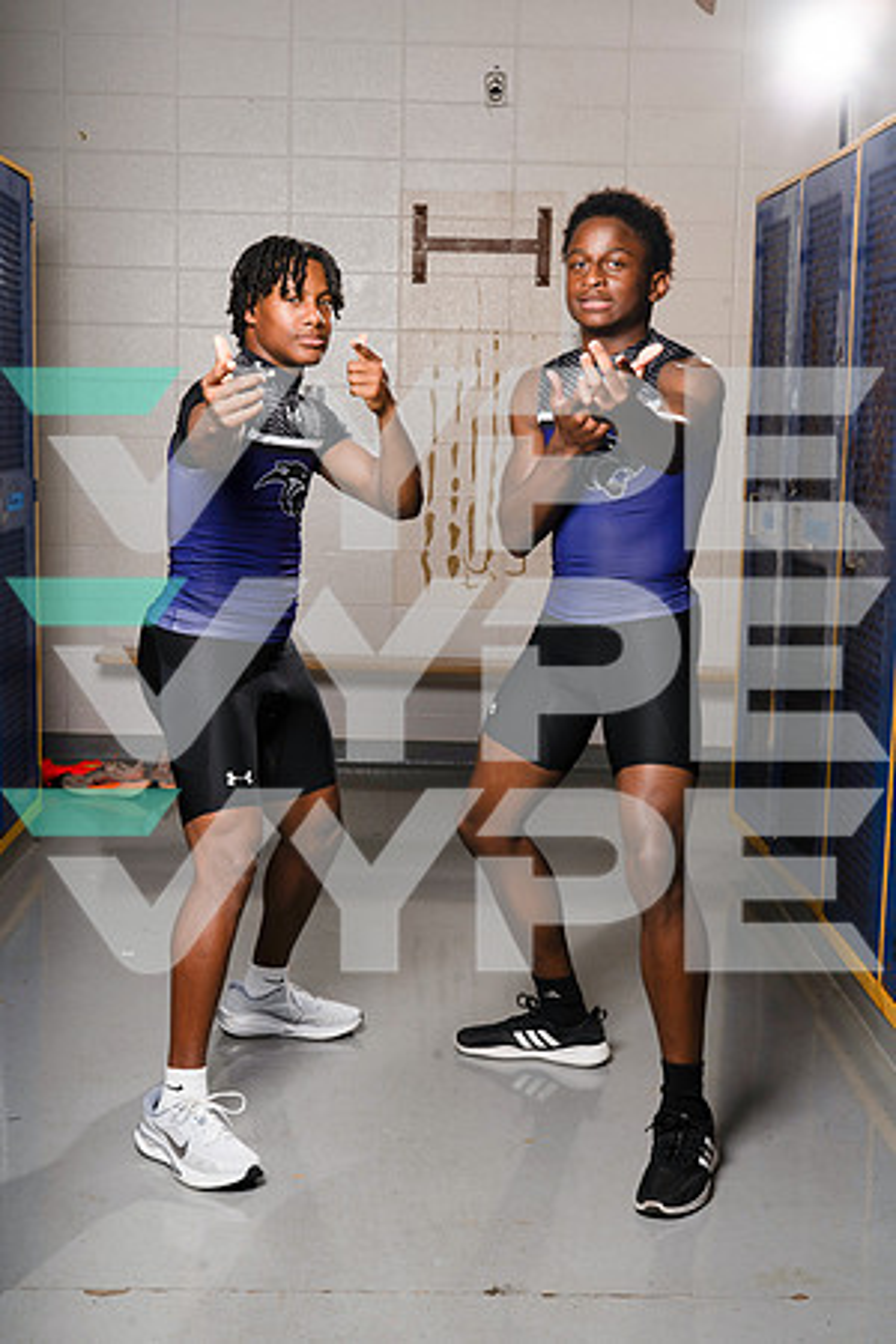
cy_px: 672
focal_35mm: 49
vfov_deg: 40.3
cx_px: 448
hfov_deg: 27.5
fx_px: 1829
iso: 125
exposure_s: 1/250
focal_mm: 49
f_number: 11
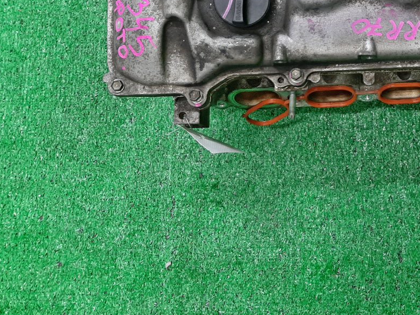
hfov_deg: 37.7
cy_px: 33
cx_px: 357
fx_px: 582
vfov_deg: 29.1
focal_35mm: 48
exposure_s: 1/50
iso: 138
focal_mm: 3.93
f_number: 1.7
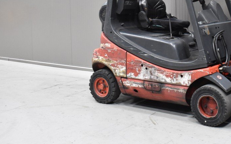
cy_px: 20
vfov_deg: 21.9
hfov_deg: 33.7
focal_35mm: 58
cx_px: 196
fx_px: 365
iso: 1600
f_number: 5
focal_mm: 22
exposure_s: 1/25
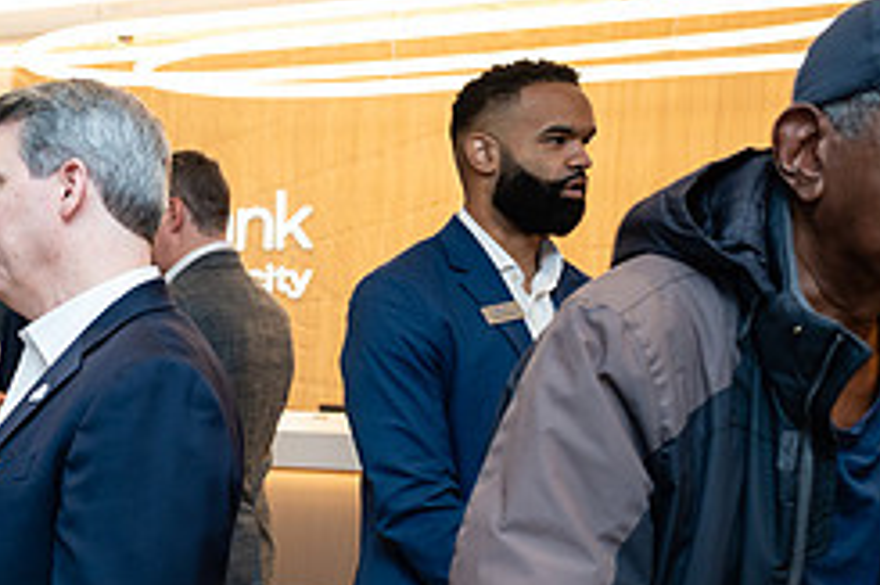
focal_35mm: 64
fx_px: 1563
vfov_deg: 20.8
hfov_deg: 27.9
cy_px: 519
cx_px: -147
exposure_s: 1/160
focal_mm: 27
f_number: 3.2
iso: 320
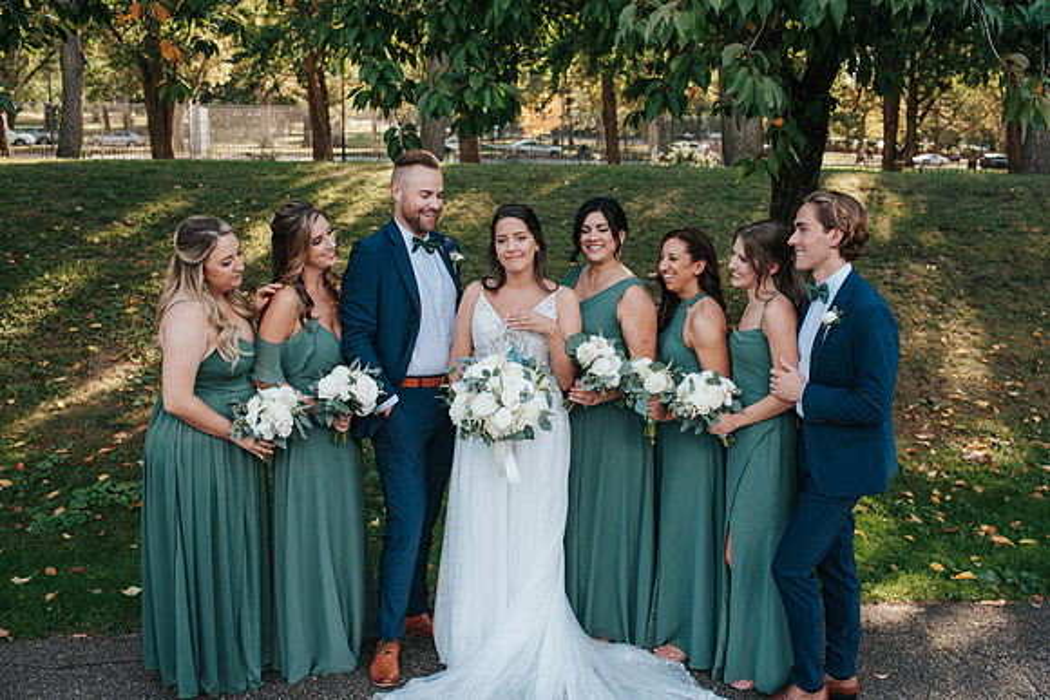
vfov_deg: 35.8
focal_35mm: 37
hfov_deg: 51.7
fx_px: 1084
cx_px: 557
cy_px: 329
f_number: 4
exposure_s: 1/1000
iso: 900
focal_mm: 35
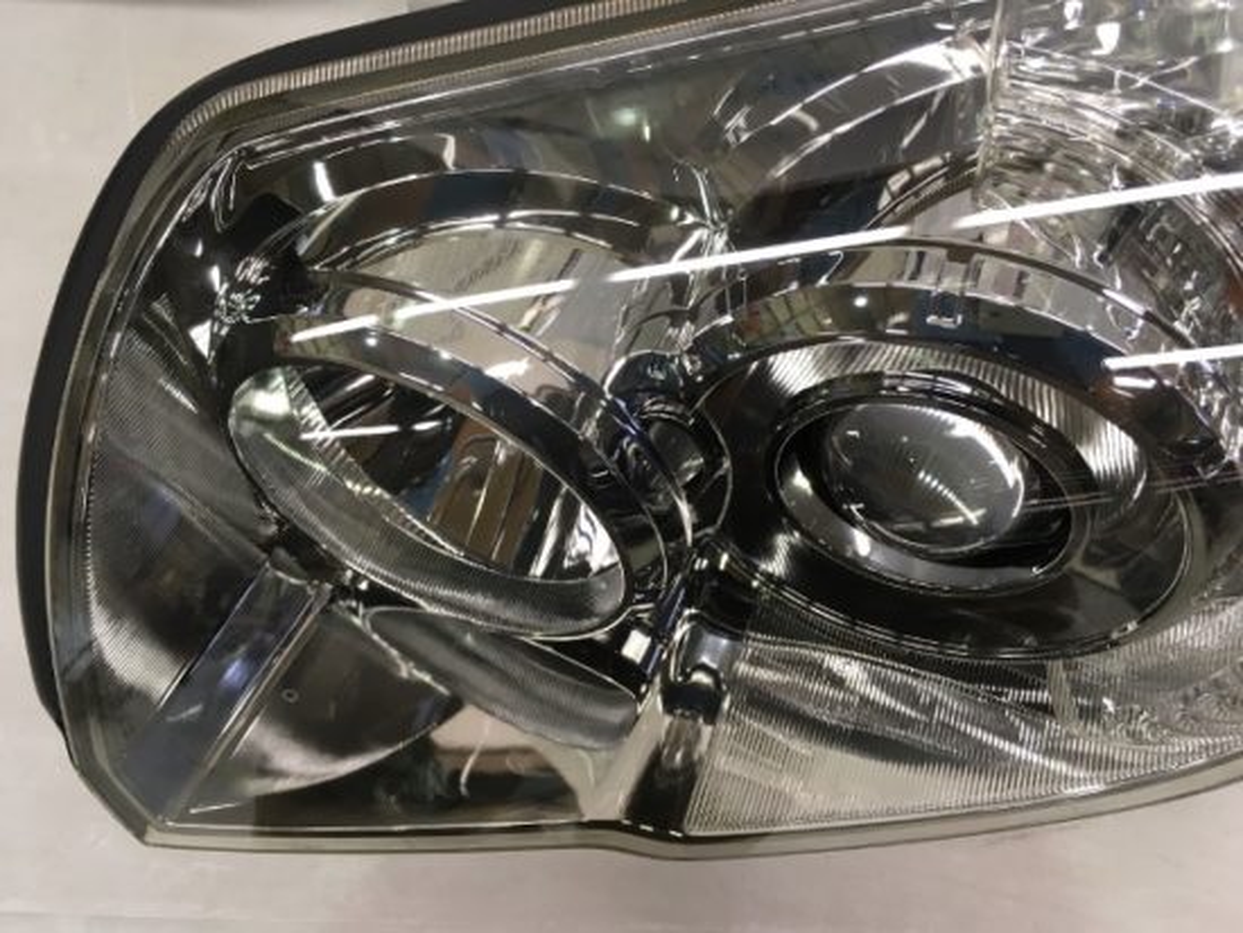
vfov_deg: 48.3
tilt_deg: -73.2
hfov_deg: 61.6
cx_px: 622
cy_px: 466
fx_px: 1042
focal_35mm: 29
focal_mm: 4.15
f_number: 2.2
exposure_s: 1/30
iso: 64
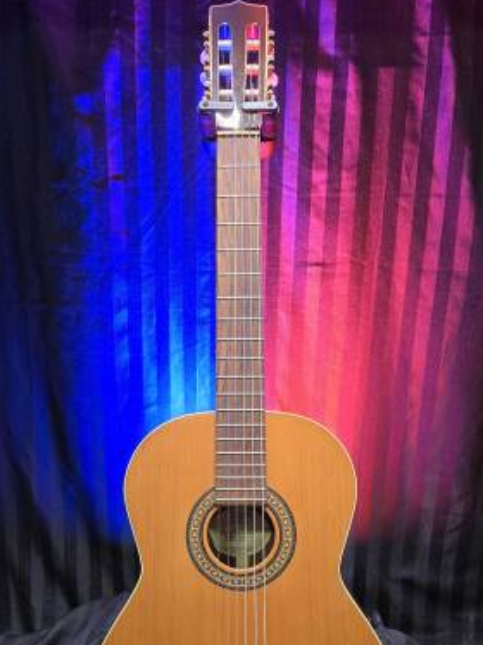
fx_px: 596
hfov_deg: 44.1
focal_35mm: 32
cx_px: 245
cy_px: 429
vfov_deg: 55.7
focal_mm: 5.4
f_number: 1.8
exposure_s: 1/54.3
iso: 200
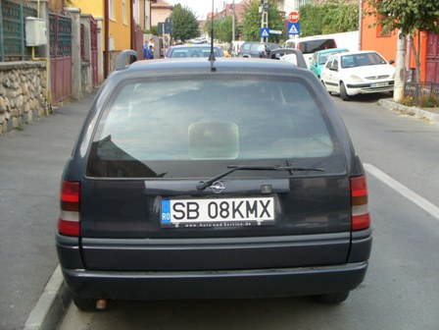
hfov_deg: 35.5
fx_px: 685
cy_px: 165
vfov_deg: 27.0
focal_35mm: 54
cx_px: 220
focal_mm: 8.9
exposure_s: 1/250
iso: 64
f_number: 3.1
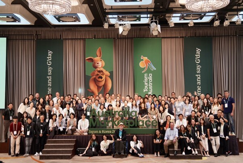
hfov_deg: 45.4
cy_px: 82
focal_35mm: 43
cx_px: 122
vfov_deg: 31.2
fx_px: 290
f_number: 2.8
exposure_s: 1/50
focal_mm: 43
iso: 400
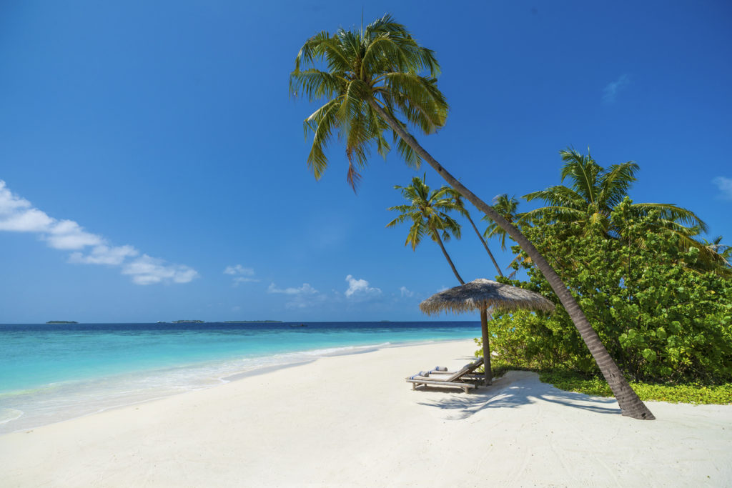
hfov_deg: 90.0
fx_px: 366
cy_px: 244
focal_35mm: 18
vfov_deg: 67.4
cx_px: 366
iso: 100
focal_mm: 18
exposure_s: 1/1000
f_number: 8
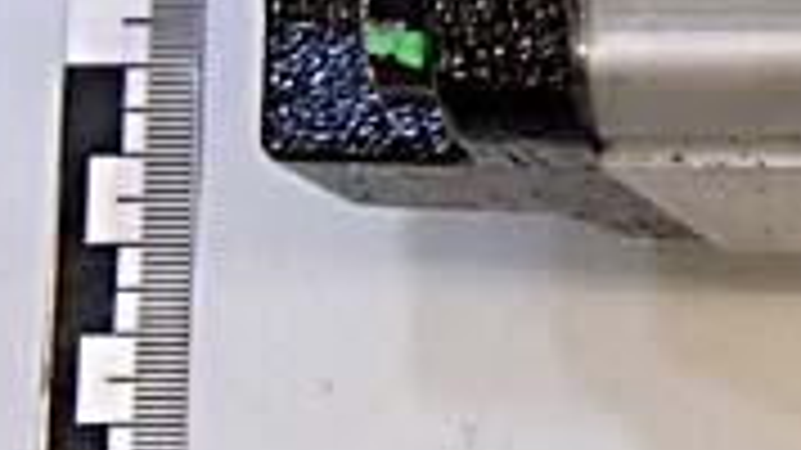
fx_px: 4650
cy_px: -198
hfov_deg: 9.5
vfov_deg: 5.5
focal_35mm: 219
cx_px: 1305
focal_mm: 10
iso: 400
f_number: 5.1
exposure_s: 1/25
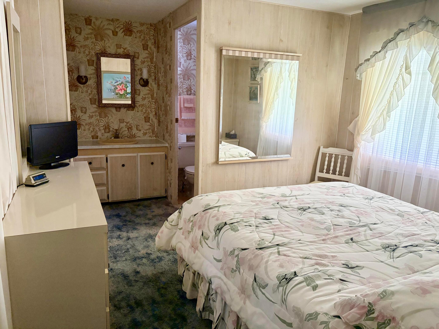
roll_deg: -1.7
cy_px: 164
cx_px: 220
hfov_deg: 67.3
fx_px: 330
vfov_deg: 53.1
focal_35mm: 26
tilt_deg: -11.6
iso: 400
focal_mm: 5.96
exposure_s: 1/60
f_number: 1.6
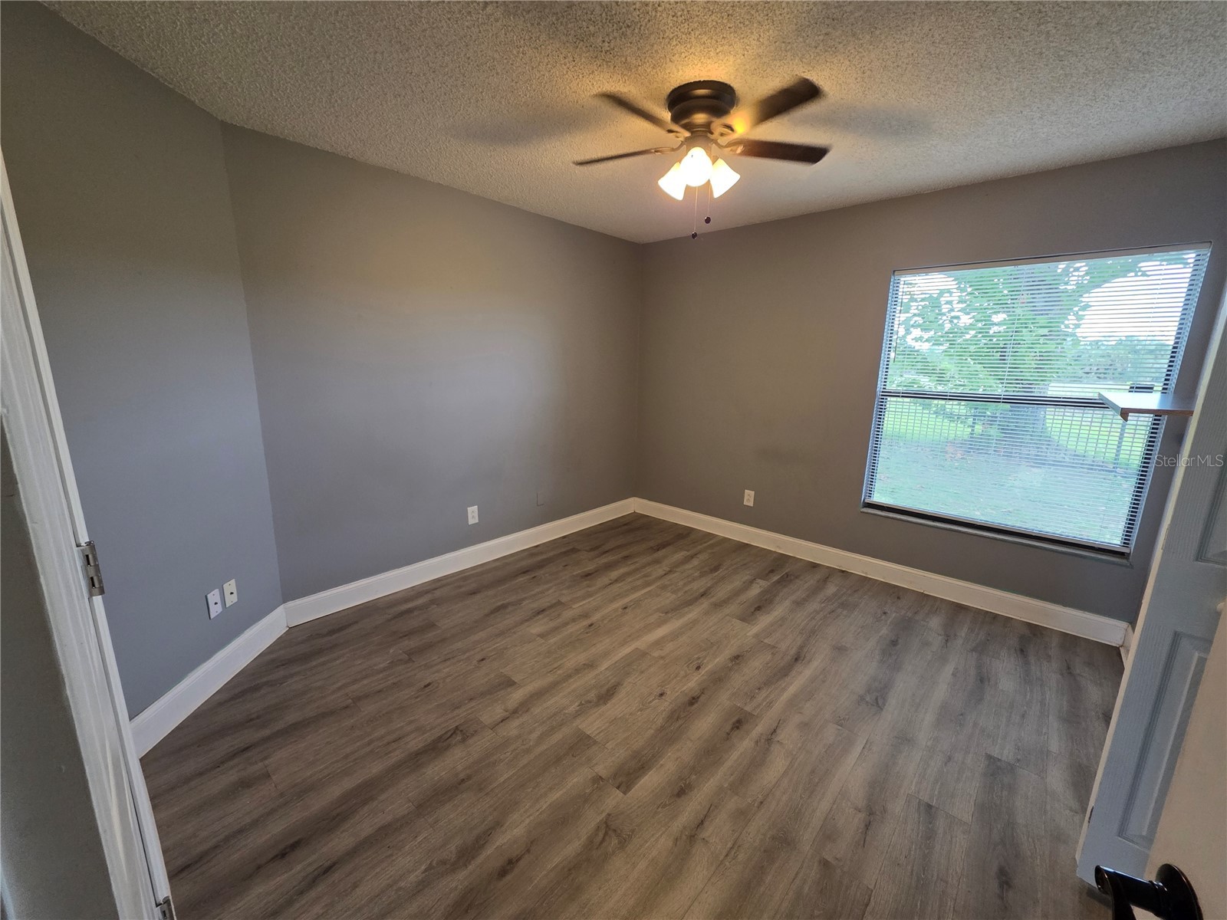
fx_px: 461
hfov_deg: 106.2
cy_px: 460
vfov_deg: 89.9
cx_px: 614
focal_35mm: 13
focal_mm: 2.2
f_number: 1.9
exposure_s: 1/120
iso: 250
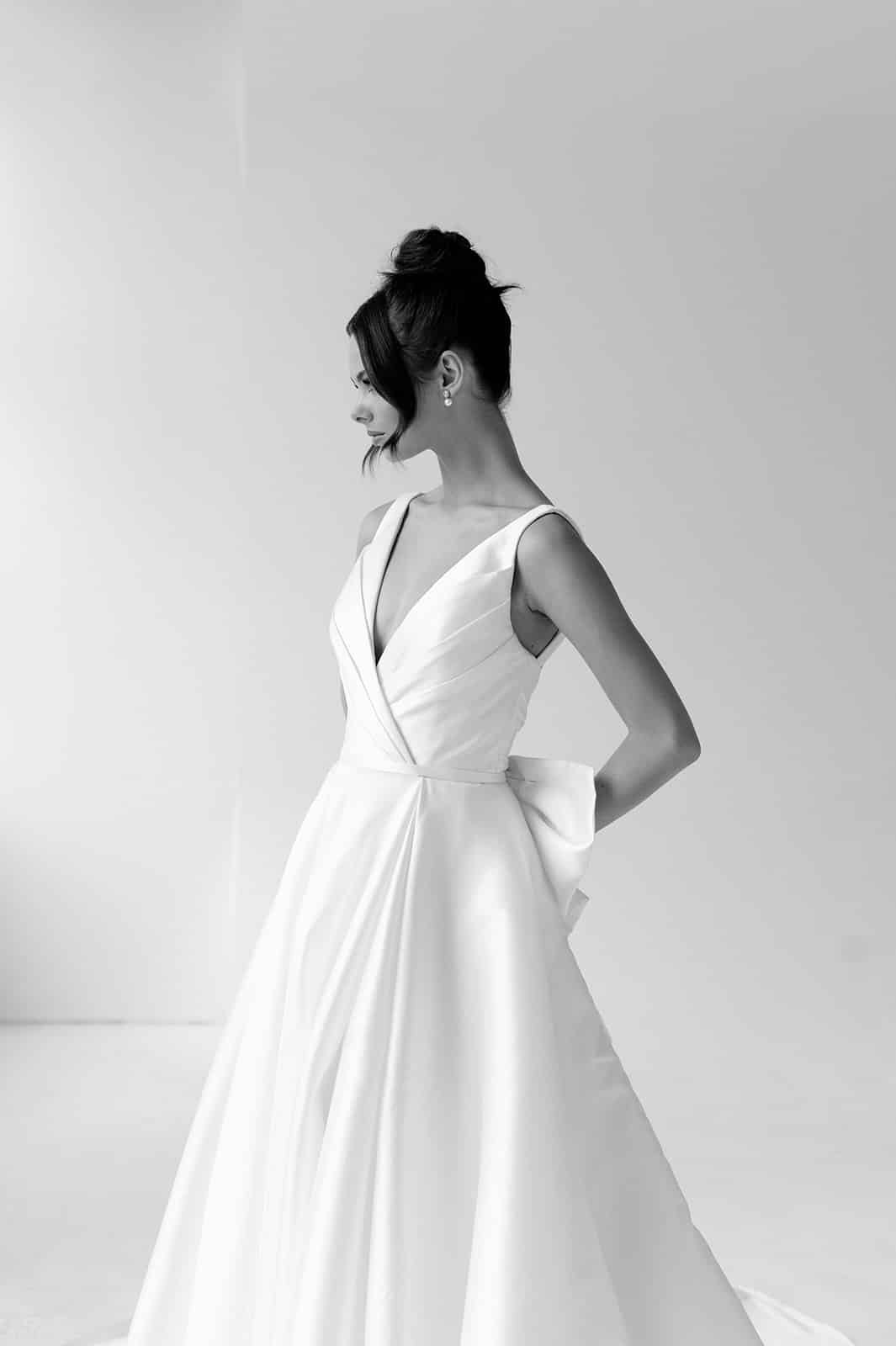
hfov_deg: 27.0
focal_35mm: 50
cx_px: 448
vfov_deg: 39.6
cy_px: 673
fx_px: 1869
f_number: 4
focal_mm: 50
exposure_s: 1/250
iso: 320
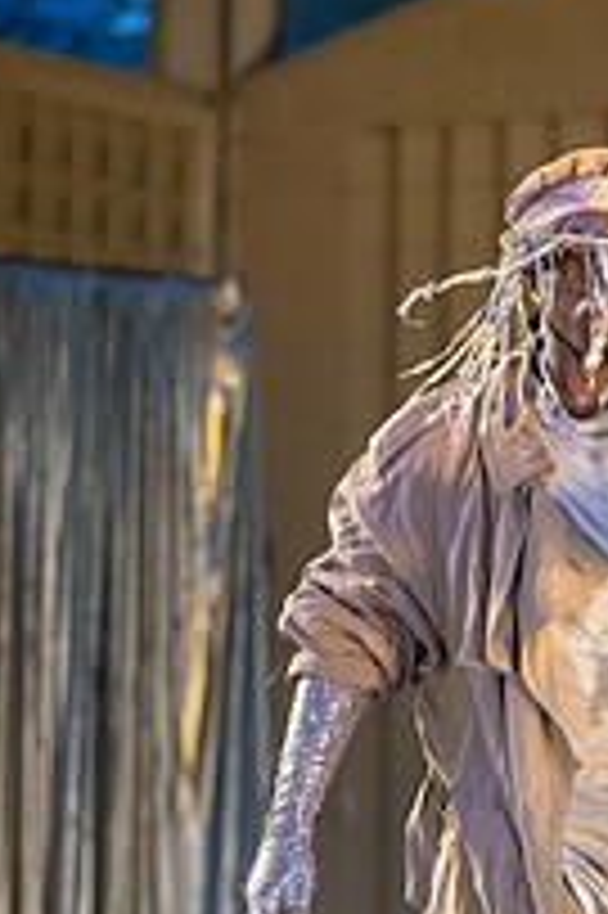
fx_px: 5633
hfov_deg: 6.2
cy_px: 671
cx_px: 603
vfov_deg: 9.3
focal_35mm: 222
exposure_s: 1/320
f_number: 3.2
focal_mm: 100
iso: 4000
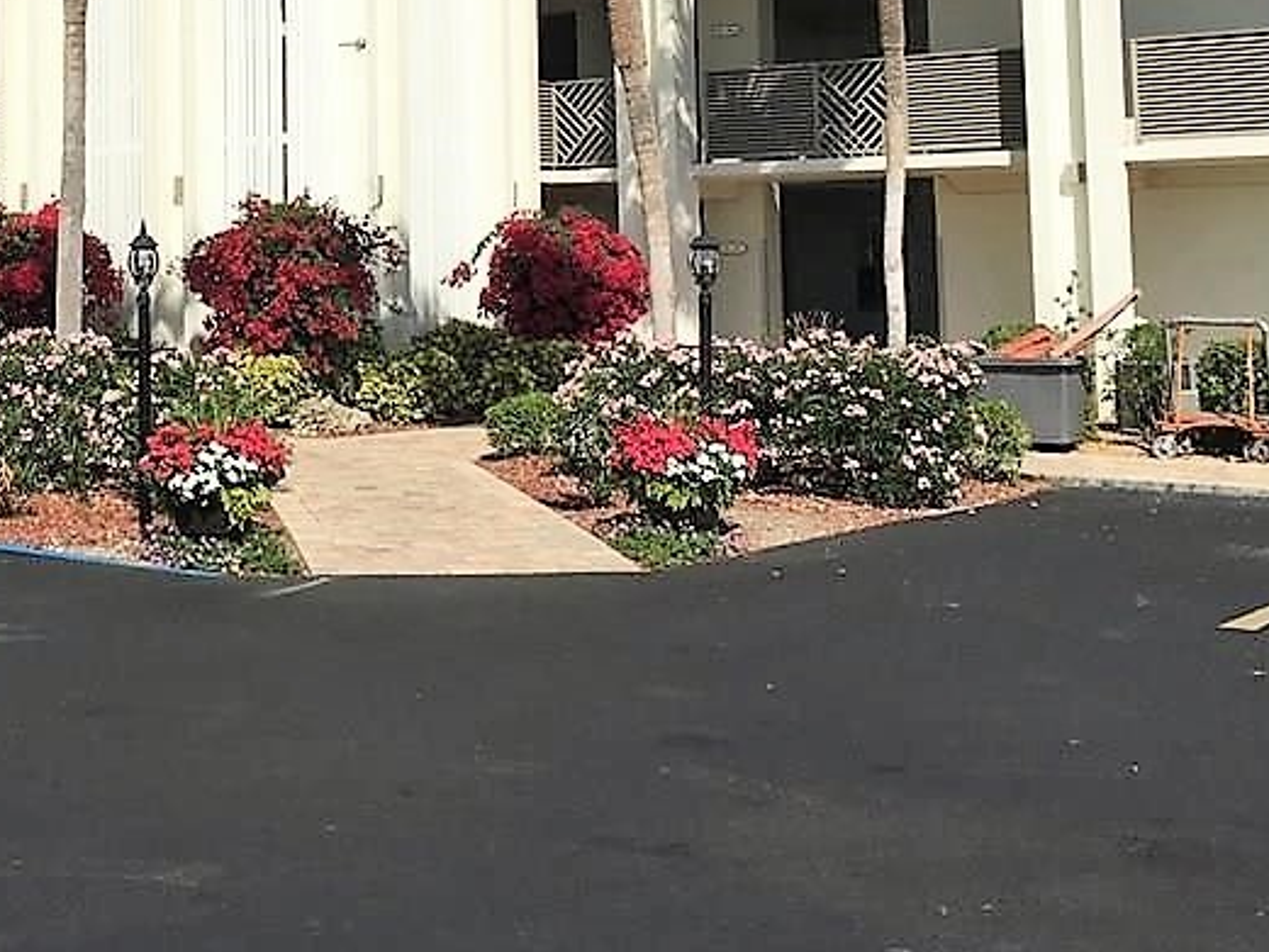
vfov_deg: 25.0
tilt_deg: +6.8
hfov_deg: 32.8
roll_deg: +0.3
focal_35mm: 57
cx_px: 241
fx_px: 2090
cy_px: 117
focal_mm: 4.15
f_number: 2.2
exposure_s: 1/2849
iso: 25
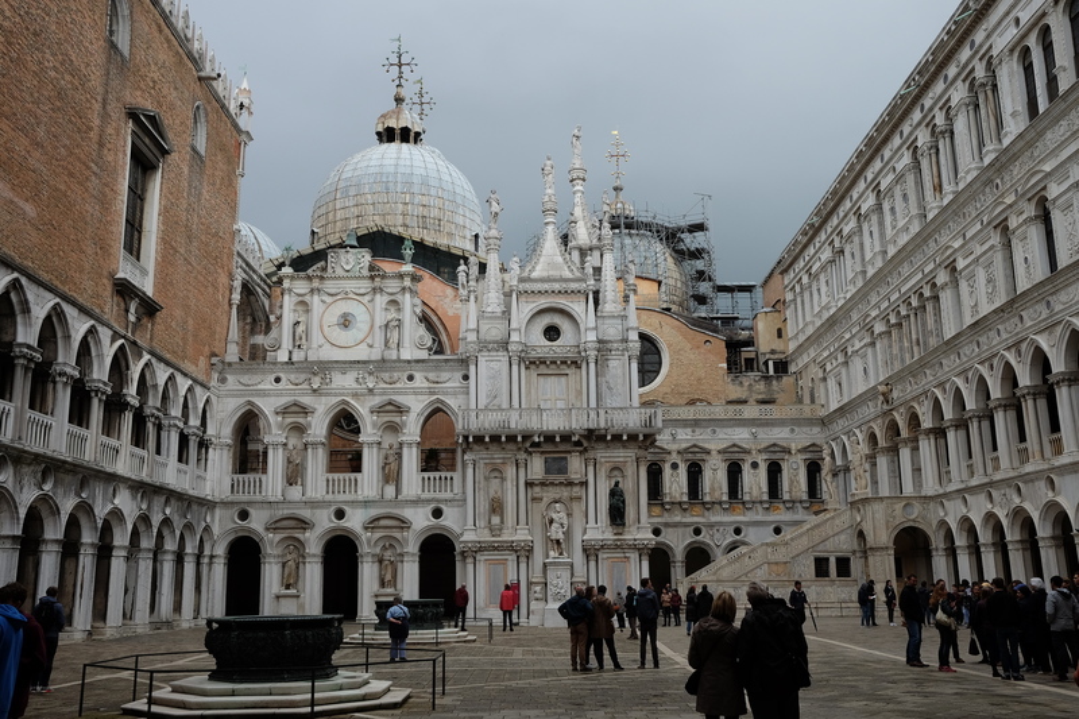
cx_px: 540
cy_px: 360
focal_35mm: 35
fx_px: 1049
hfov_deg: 54.4
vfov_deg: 37.8
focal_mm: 23
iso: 200
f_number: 5.6
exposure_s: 1/550
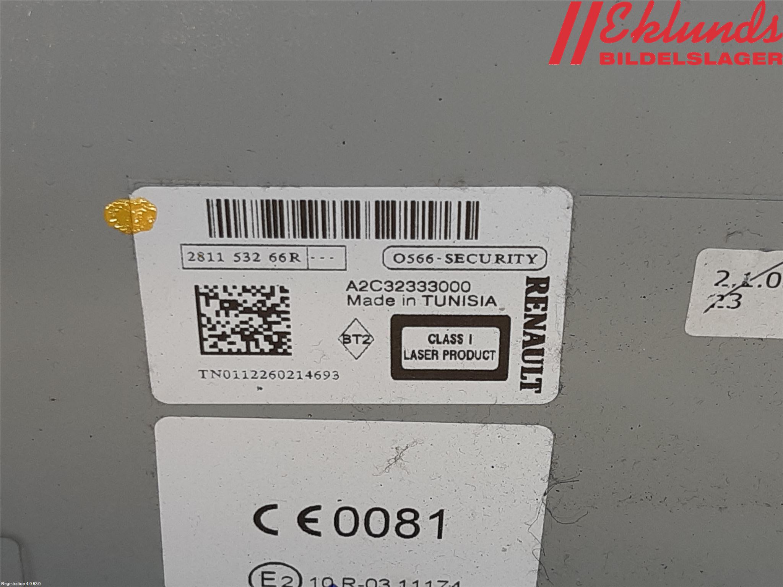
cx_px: 392
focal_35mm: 26
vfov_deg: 53.1
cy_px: 294
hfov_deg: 67.3
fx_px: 588
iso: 40
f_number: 1.7
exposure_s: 1/100
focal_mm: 3.93
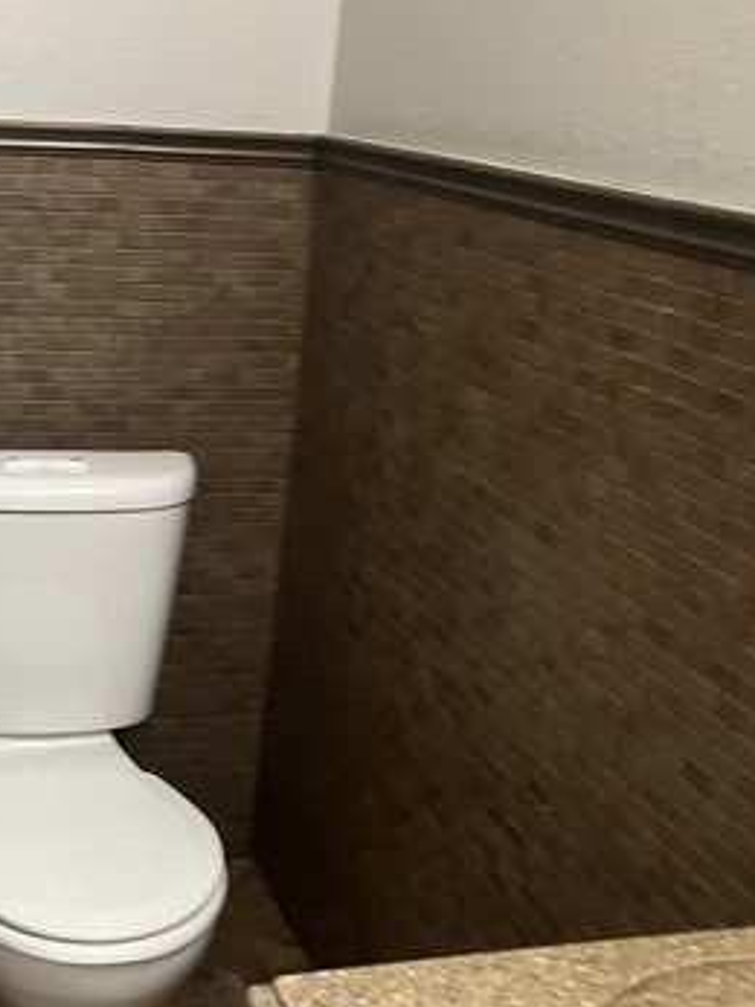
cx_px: 139
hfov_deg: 29.5
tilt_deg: -18.3
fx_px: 1397
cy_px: 641
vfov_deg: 39.4
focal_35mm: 48
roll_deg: +0.6
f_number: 1.6
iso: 400
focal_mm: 5.1
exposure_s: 1/40
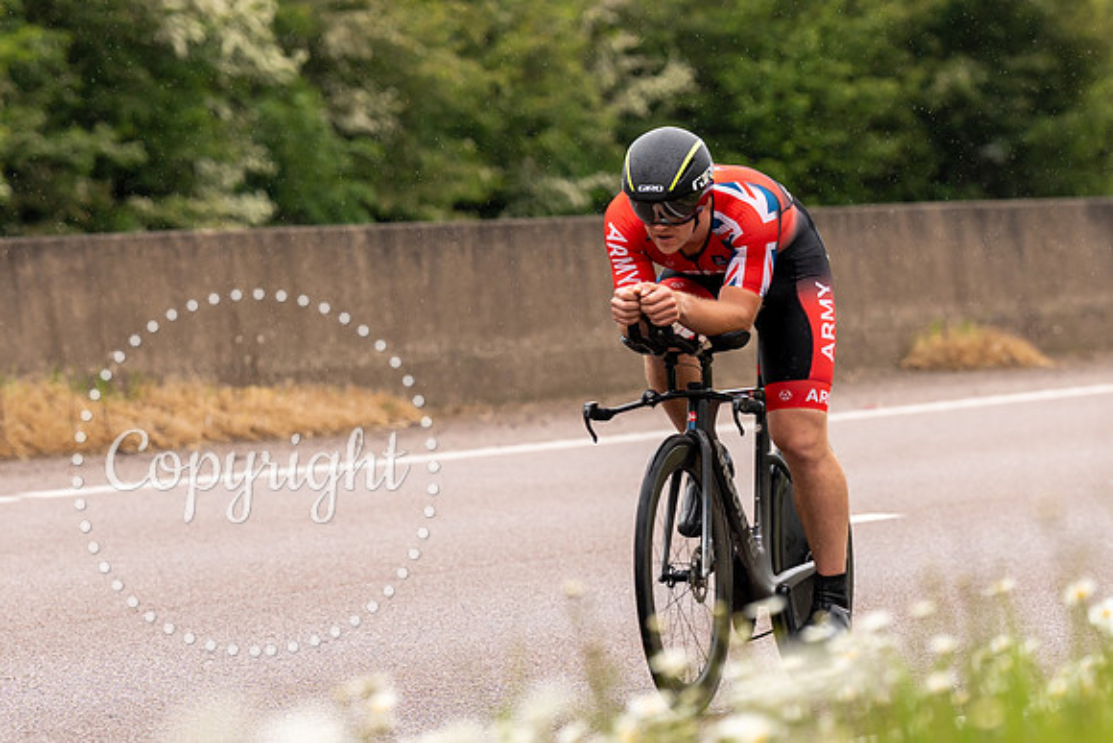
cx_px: 800
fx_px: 10263
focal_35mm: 332
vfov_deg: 4.1
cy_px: 322
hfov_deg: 6.2
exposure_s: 1/1000
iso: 250
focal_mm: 152
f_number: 3.5
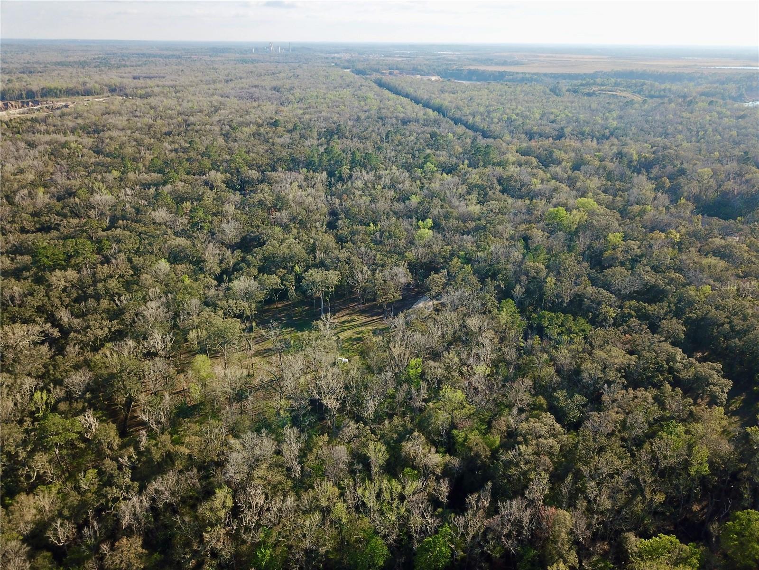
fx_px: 570
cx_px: 380
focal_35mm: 26
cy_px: 285
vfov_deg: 53.1
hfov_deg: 67.3
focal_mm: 4.73
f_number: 2.2
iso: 100
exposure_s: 1/733
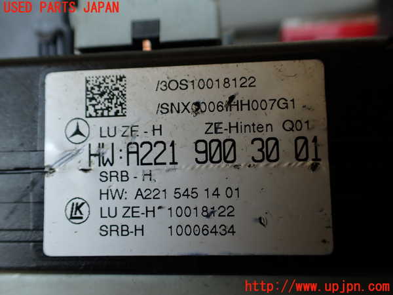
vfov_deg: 46.8
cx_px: 196
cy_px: 148
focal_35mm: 30
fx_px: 341
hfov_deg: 60.0
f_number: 2.3
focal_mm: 5.4
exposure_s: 1/200
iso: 100
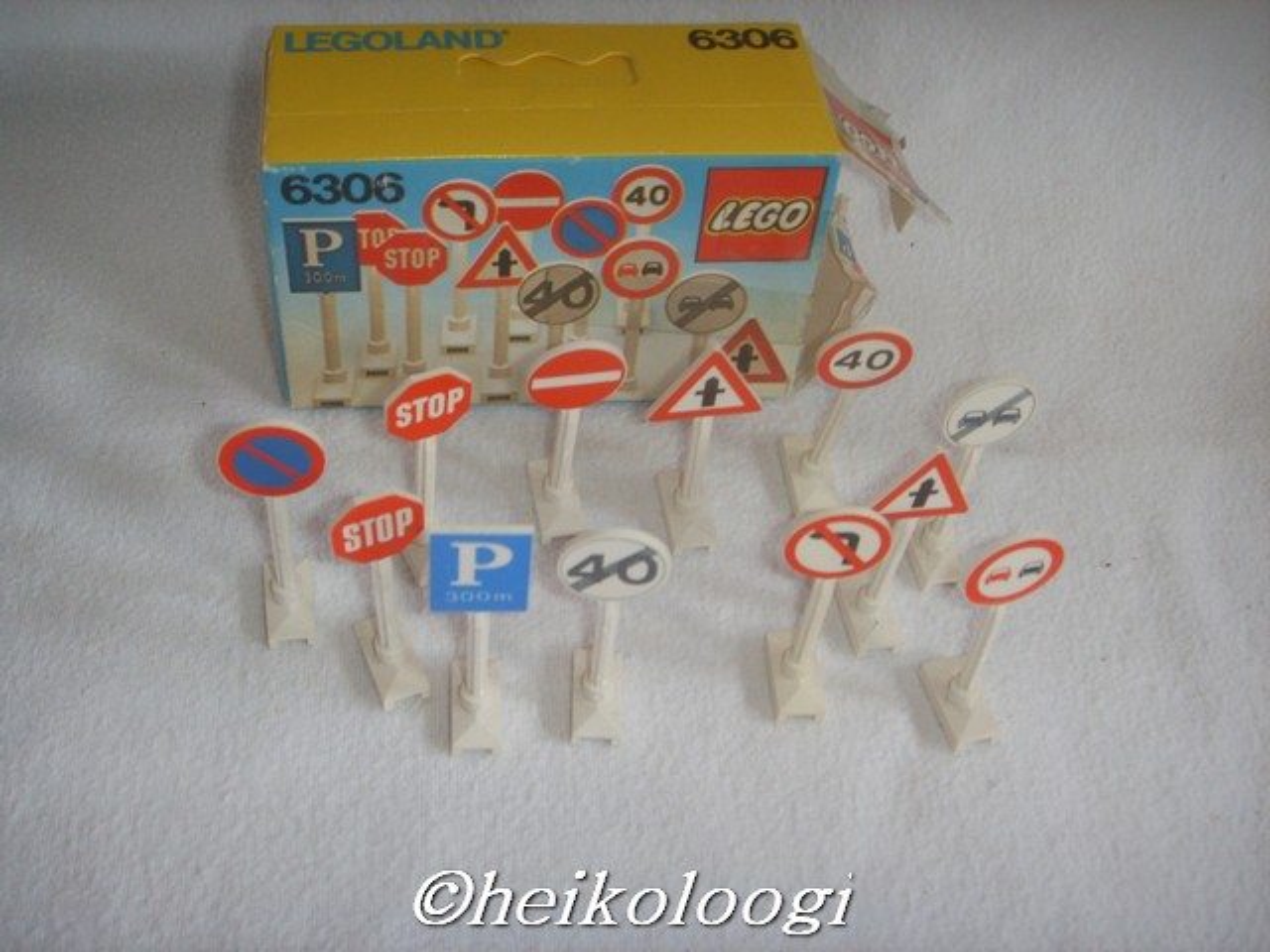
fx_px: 1431
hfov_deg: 47.9
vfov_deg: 36.8
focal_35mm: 39
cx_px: 635
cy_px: 476
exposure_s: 1/45
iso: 100
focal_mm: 6.6
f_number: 3.5
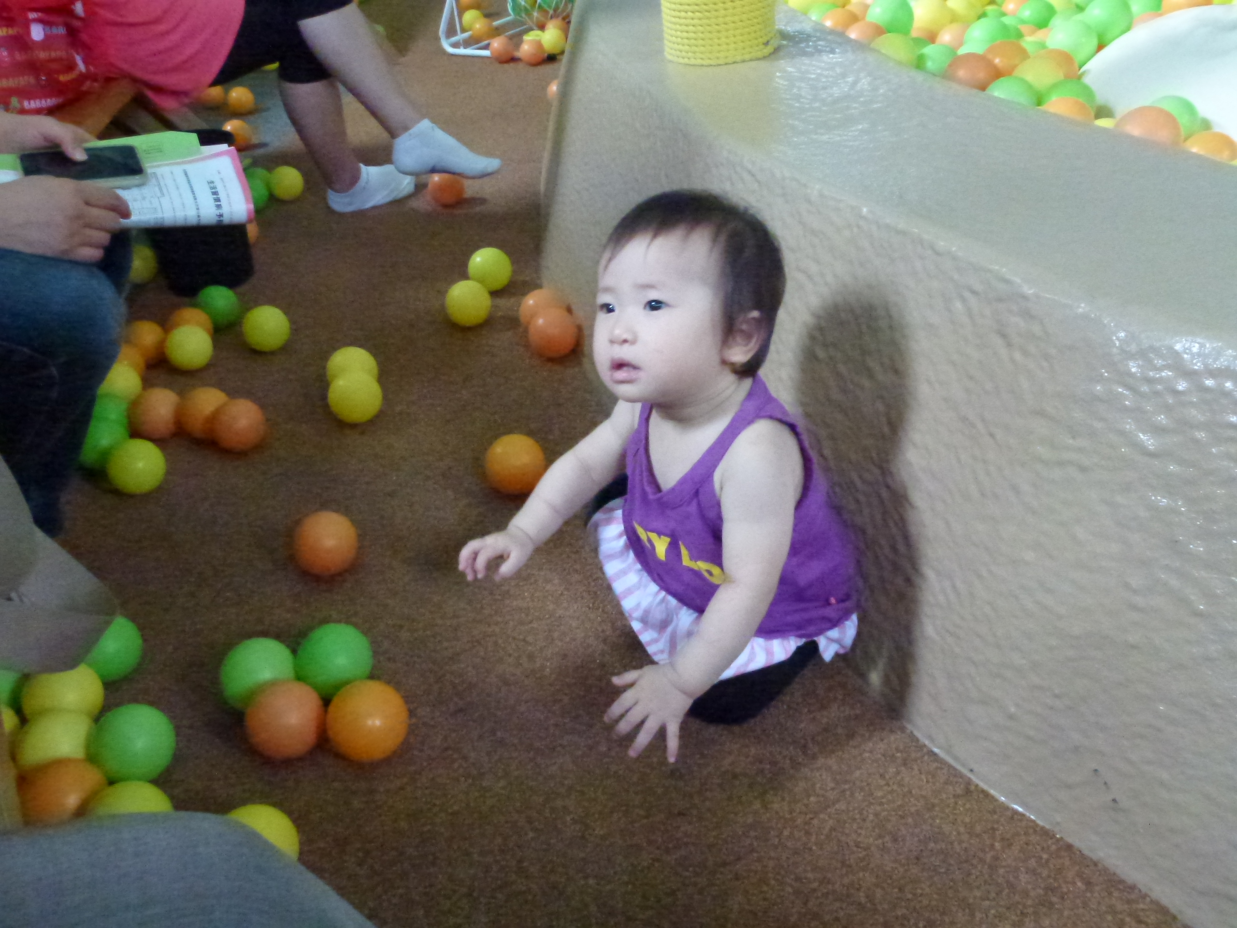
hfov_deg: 60.0
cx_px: 618
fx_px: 1072
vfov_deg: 46.8
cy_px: 464
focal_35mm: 30
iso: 1600
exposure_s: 1/100
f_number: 3.5
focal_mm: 5.4
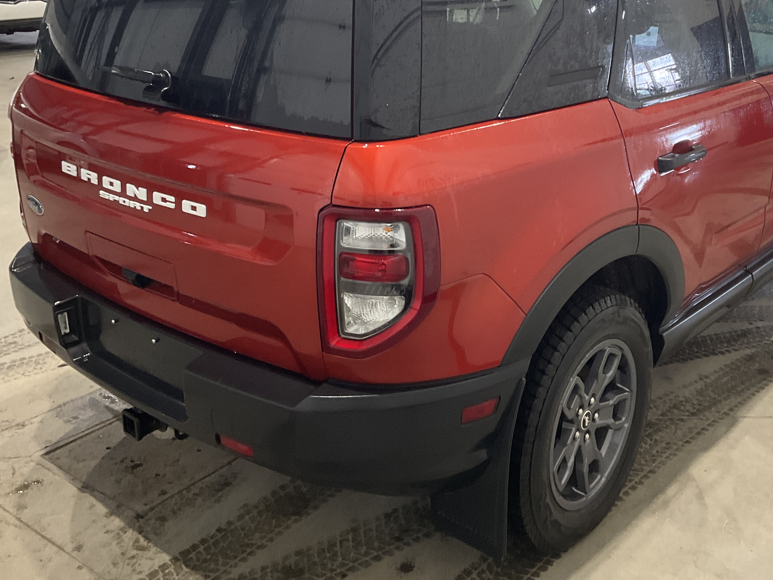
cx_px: 445
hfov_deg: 45.6
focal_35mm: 41
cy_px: 201
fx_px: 916
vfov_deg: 34.9
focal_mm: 3
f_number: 1.8
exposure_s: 1/60
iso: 125
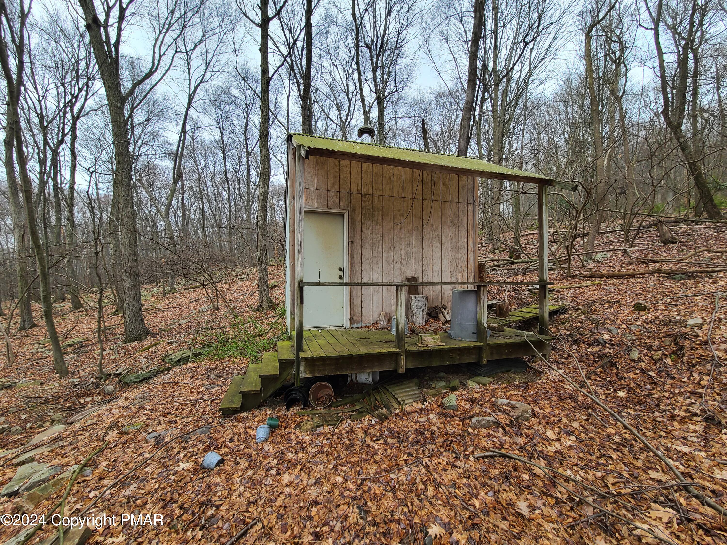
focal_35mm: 13
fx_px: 273
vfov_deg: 89.9
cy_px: 272
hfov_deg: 106.2
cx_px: 364
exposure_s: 1/120
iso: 100
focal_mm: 2.2
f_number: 2.2
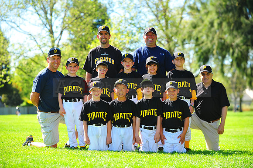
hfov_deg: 17.1
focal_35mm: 120
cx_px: 126
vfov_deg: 11.4
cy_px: 84
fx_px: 843
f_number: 4.5
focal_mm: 120
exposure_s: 1/400
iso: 200
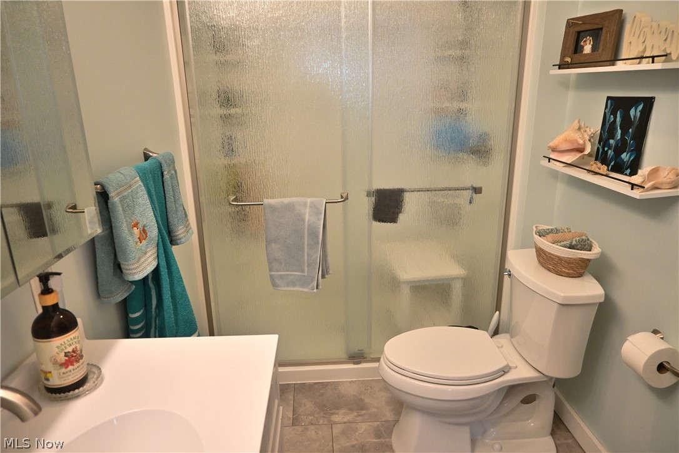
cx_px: 340
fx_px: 453
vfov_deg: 53.1
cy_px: 226
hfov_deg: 73.7
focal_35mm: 24
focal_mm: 16
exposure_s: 1/125
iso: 900
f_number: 3.5
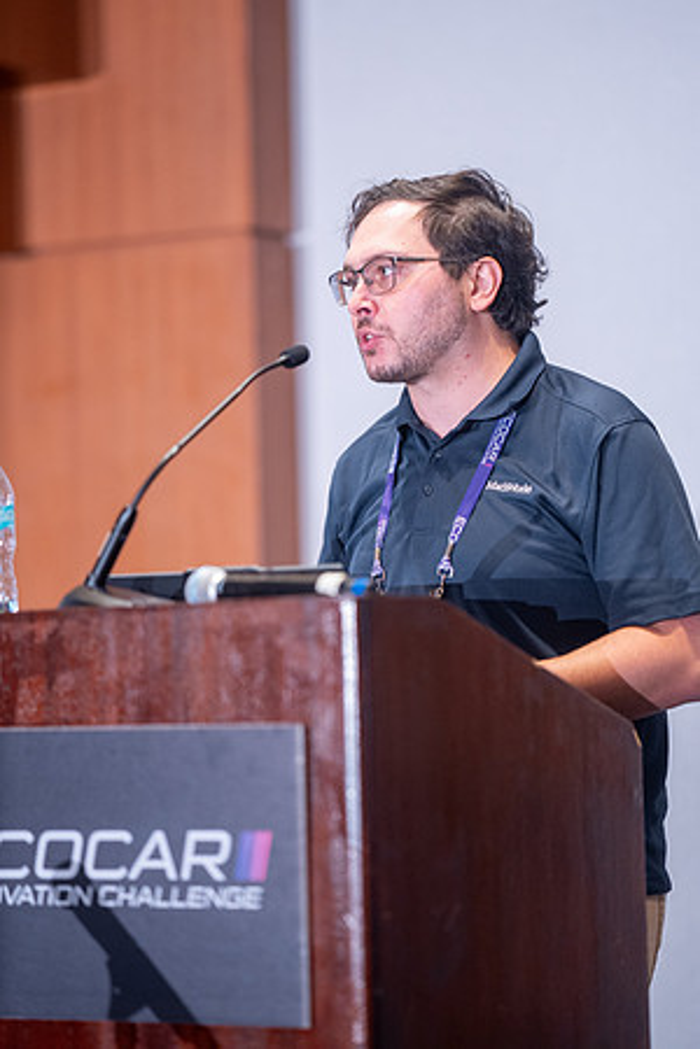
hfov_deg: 10.2
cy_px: 524
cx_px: 350
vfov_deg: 15.2
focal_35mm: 135
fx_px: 3937
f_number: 1.8
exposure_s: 1/200
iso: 1600
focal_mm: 135
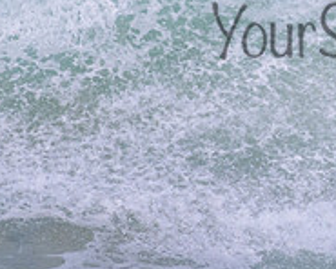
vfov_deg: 0.7
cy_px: 15
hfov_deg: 0.8
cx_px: 400
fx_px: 23419
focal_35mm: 2355
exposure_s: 1/1600
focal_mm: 800
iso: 2000
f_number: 11
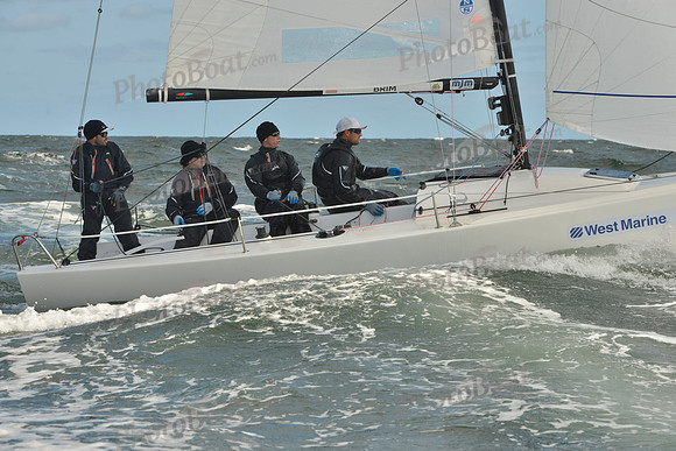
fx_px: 2104
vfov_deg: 12.2
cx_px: 338
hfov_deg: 18.3
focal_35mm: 112
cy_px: 226
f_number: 11
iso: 400
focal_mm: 112
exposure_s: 1/1000
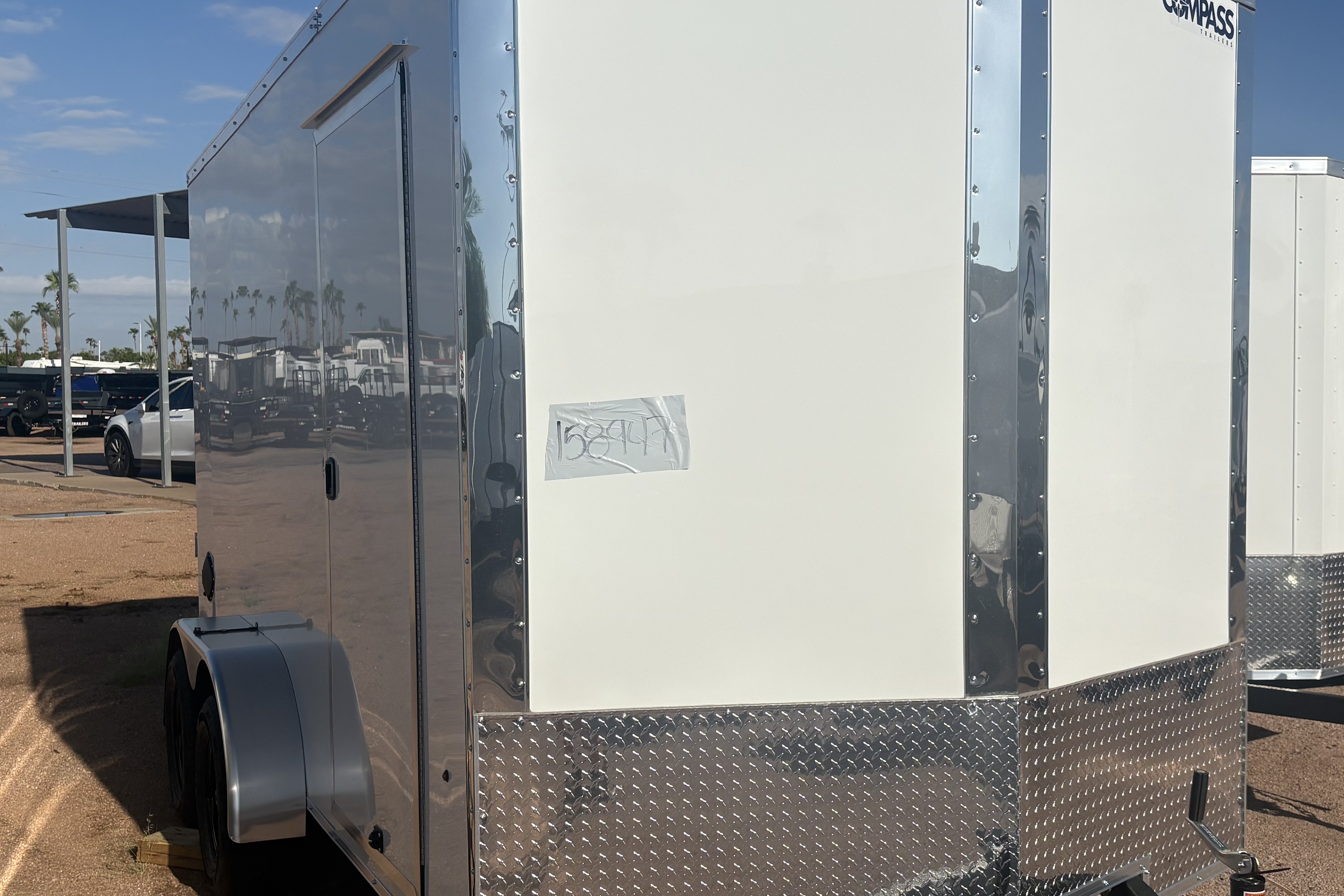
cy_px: 501
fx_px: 1456
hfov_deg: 49.5
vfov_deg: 34.2
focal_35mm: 39
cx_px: 744
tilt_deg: -1.0
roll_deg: +1.1
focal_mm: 5.96
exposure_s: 1/14493
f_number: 1.6
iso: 50
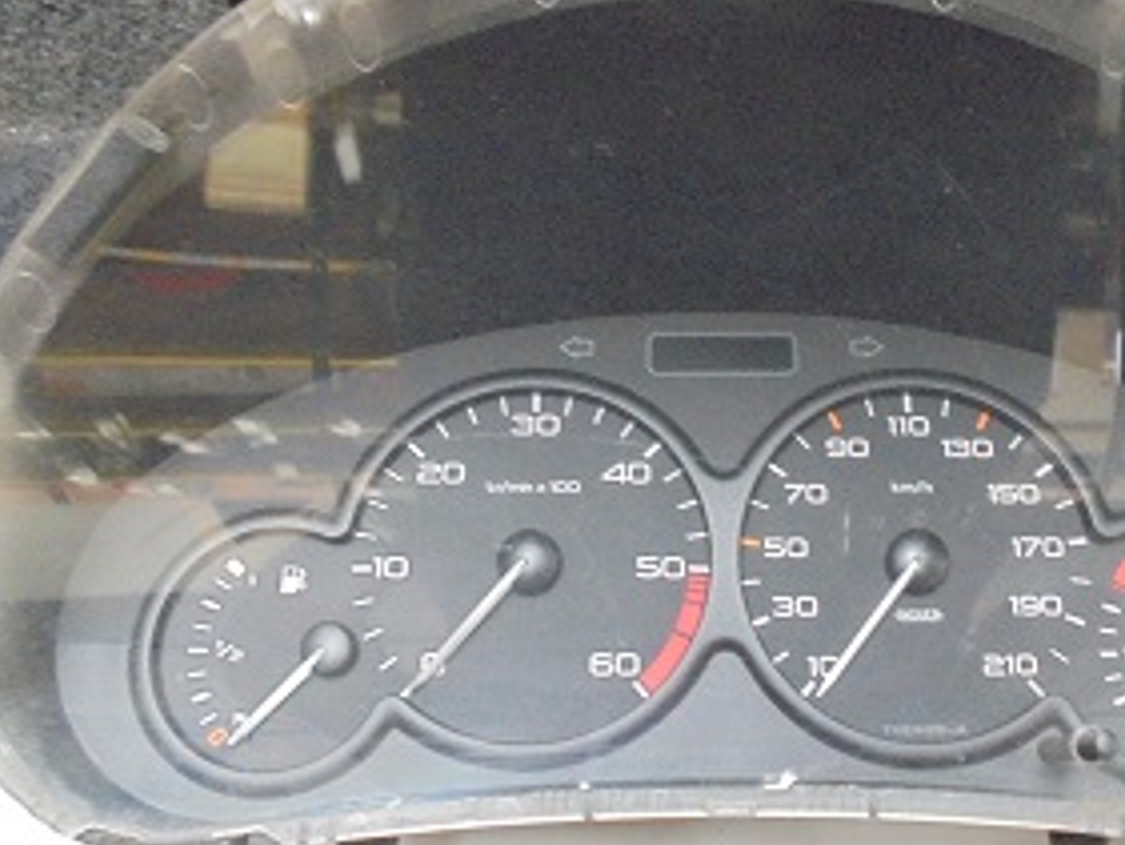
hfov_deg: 50.8
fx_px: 1170
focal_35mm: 36
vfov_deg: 39.7
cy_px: 416
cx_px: 707
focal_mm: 4.6
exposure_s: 1/15
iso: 800
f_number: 3.5
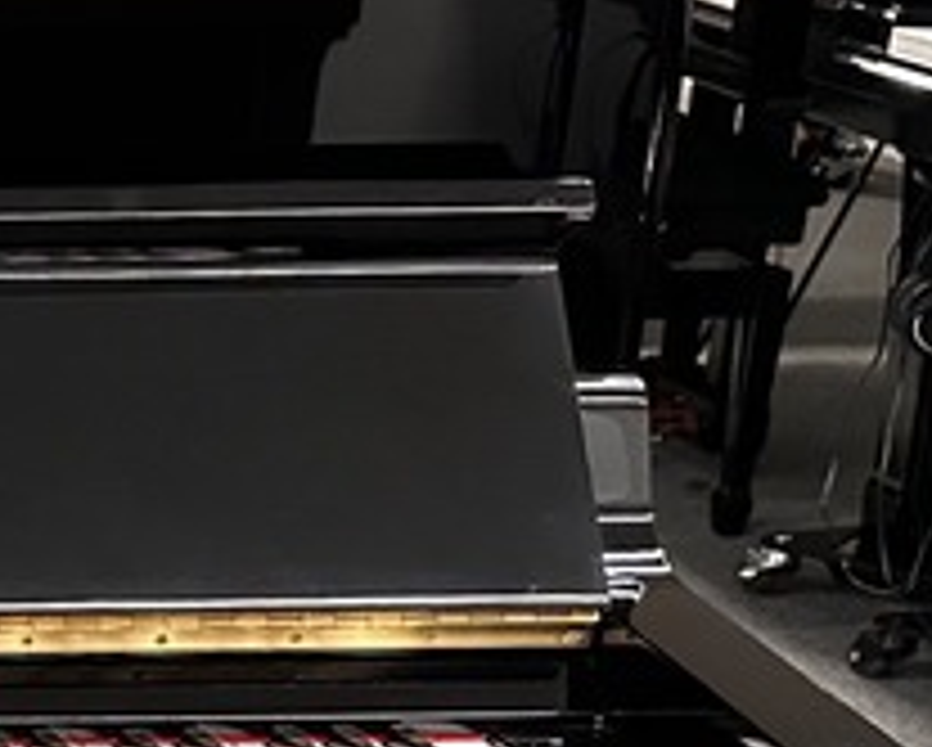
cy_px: 580
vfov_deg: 13.5
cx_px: -851
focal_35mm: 114
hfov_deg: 14.4
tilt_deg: -19.8
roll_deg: -0.1
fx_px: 3147
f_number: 1.78
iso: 800
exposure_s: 1/60
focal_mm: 6.86
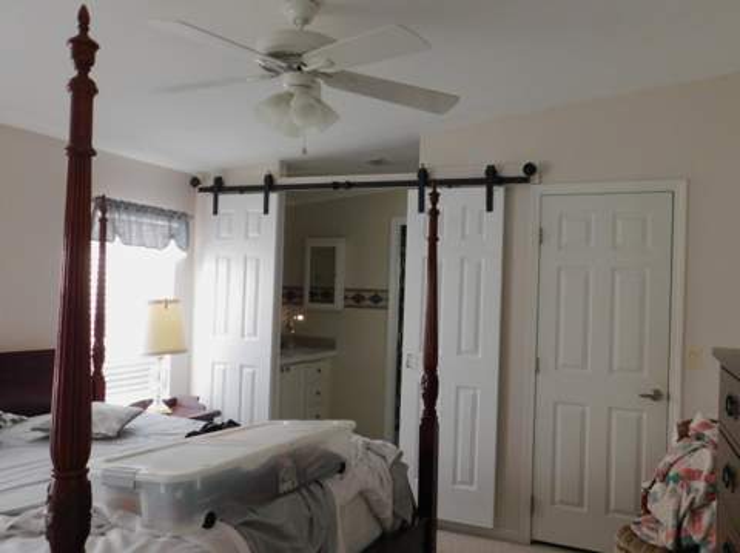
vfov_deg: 46.7
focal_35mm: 30
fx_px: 641
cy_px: 276
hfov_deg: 60.0
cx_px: 370
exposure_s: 1/25
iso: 400
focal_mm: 5.3
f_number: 3.2
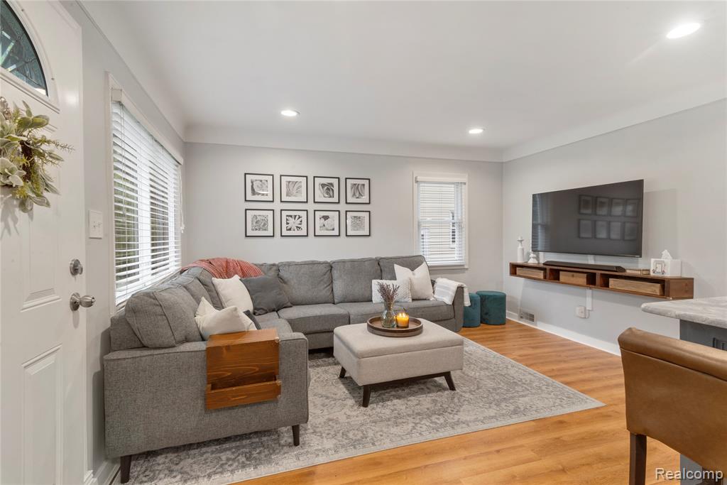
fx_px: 343
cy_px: 242
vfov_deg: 70.5
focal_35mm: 17
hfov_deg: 93.3
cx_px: 364
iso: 160
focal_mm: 17
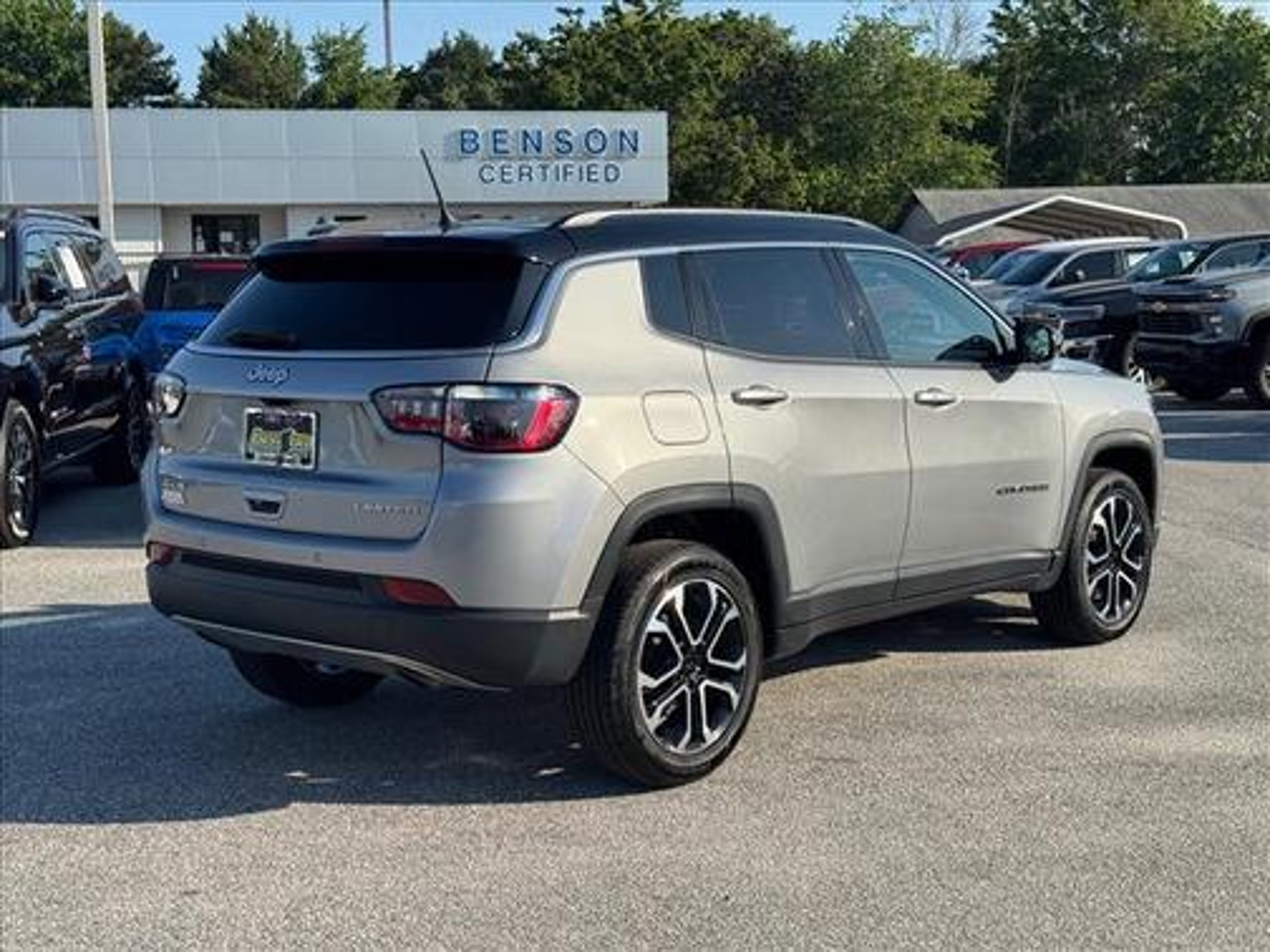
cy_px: 476
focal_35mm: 48
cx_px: 635
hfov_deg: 39.7
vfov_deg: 30.3
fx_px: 1761
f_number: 1.78
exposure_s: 1/3817
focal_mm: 6.76
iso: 64
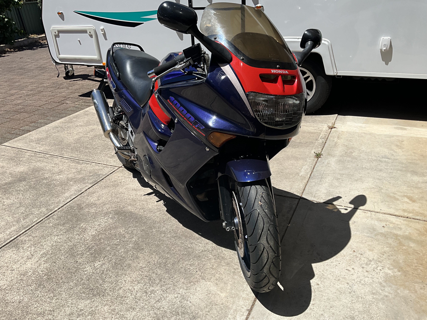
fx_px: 358
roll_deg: +3.3
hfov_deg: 61.7
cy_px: 160
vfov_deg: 48.2
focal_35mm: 29
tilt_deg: -25.9
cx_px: 214
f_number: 1.8
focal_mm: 3
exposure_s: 1/2141
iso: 25
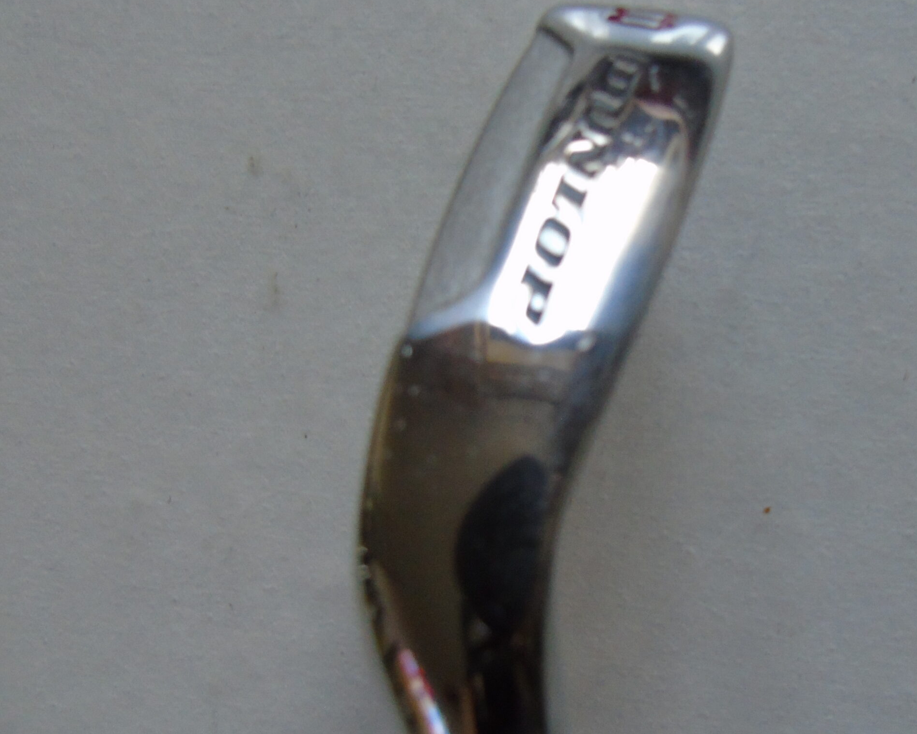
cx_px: 581
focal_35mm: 33
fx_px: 896
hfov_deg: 53.5
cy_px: 330
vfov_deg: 44.5
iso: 400
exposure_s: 1/20
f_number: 3.4
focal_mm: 4.4
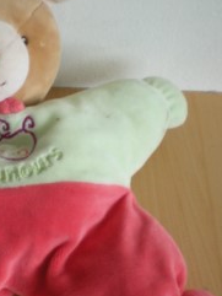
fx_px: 701
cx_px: 10
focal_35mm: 82
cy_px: 162
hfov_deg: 17.7
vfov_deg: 23.8
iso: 200
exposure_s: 1/13.4
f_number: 3.1
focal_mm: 6.3
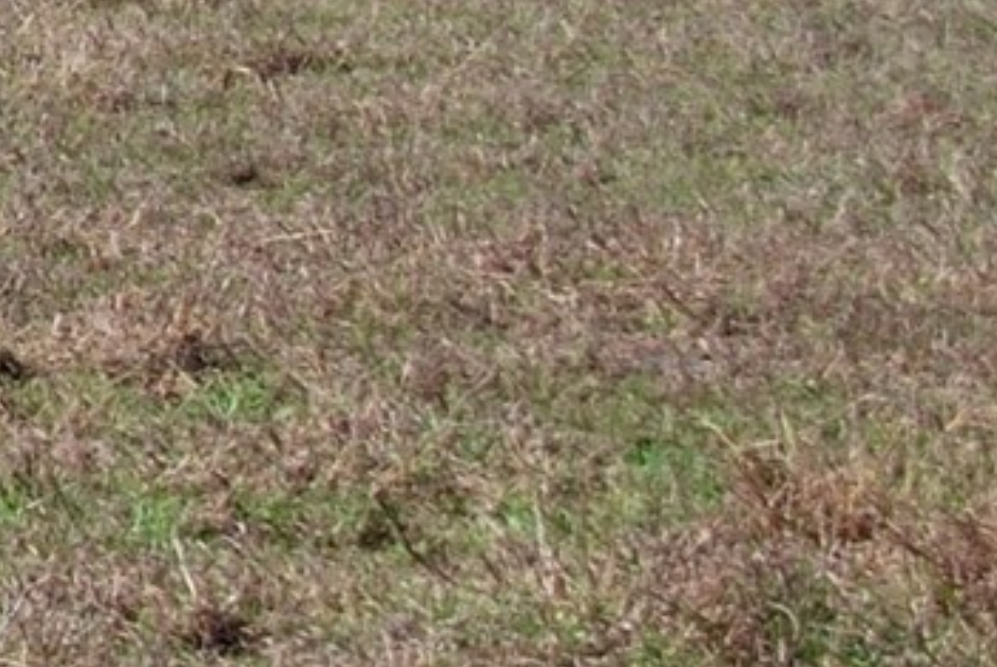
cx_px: -1504
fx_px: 9234
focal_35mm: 333
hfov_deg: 5.9
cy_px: -761
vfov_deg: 4.1
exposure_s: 1/250
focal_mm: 36
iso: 100
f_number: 8
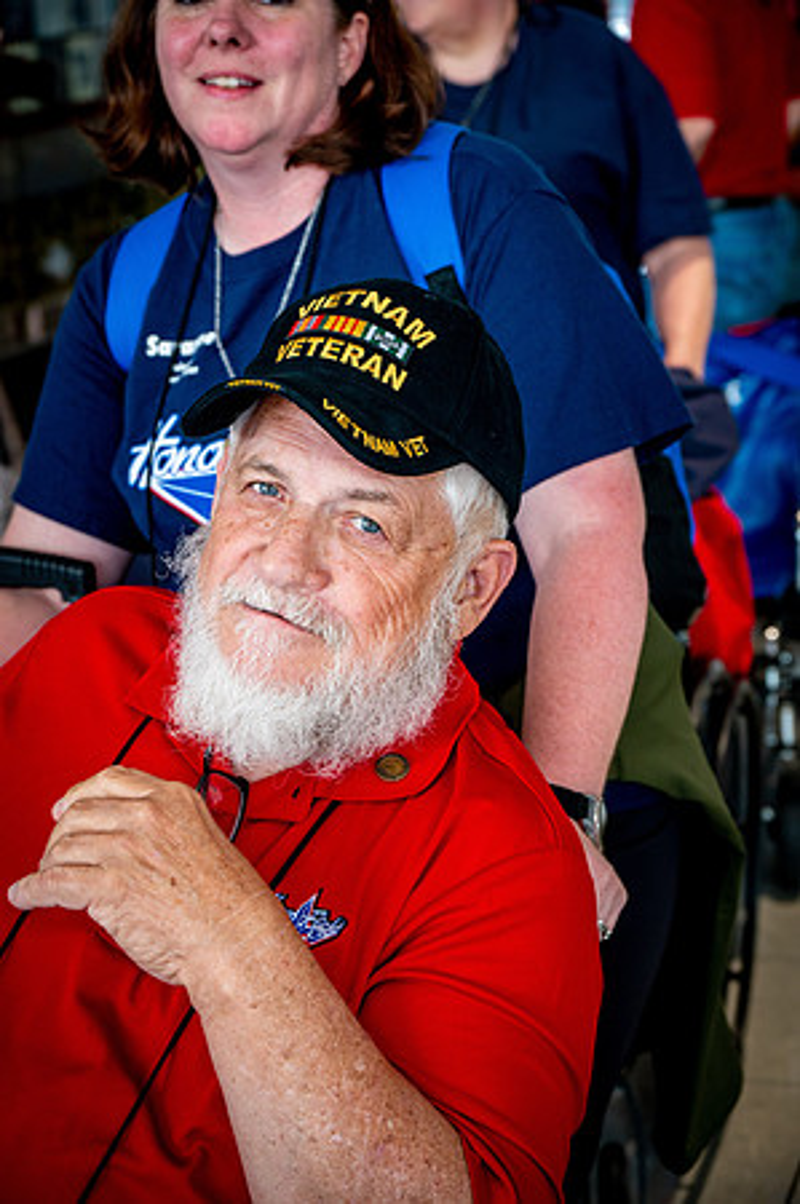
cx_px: 400
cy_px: 602
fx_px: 2539
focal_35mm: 76
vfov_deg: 26.7
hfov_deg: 17.9
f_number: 6
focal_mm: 76
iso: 2200
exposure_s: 1/80
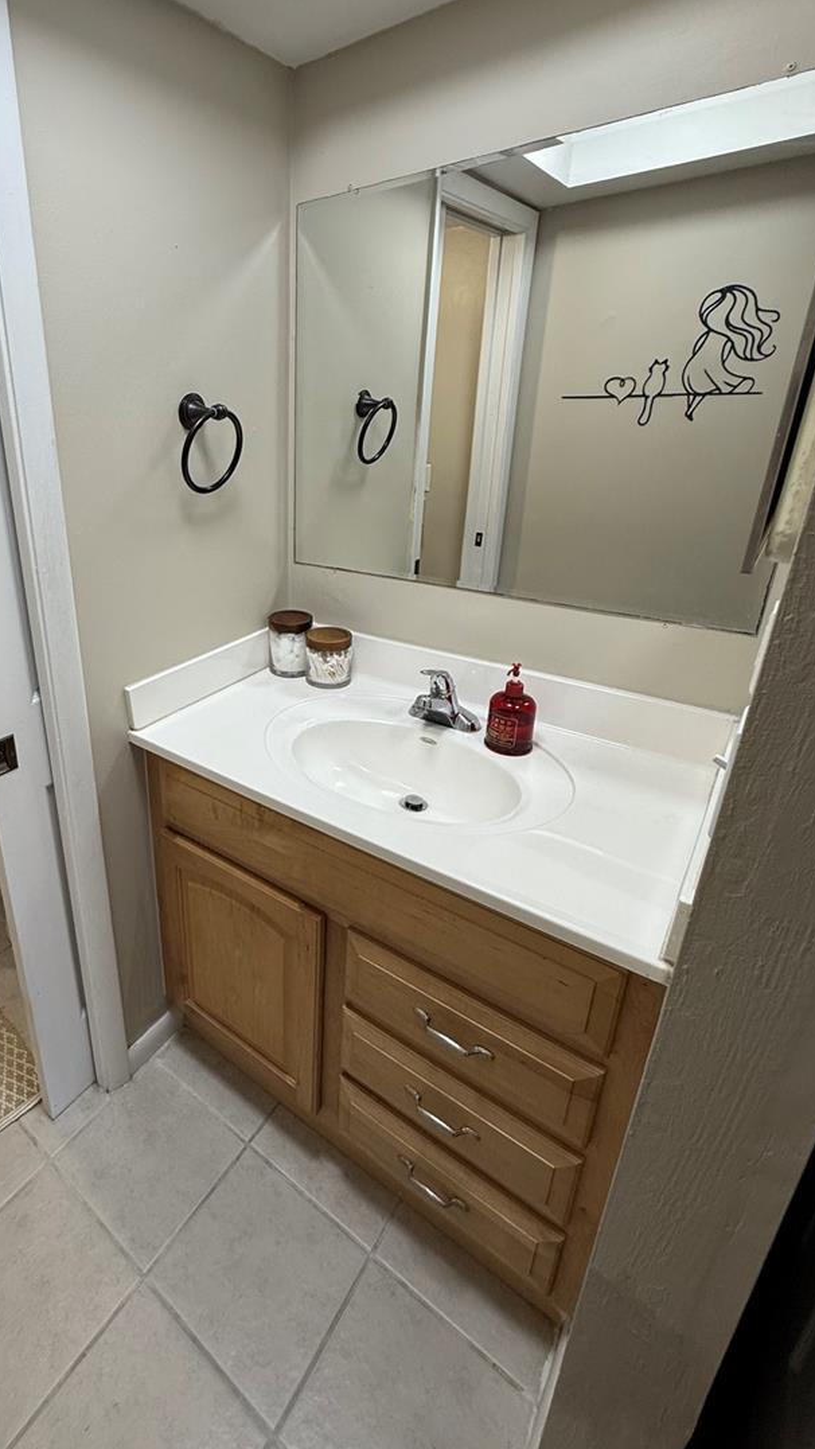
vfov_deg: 95.6
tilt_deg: -19.8
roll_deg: +1.2
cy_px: 653
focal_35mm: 17
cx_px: 223
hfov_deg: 61.1
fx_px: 653
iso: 100
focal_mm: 2.22
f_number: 2.2
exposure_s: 1/120
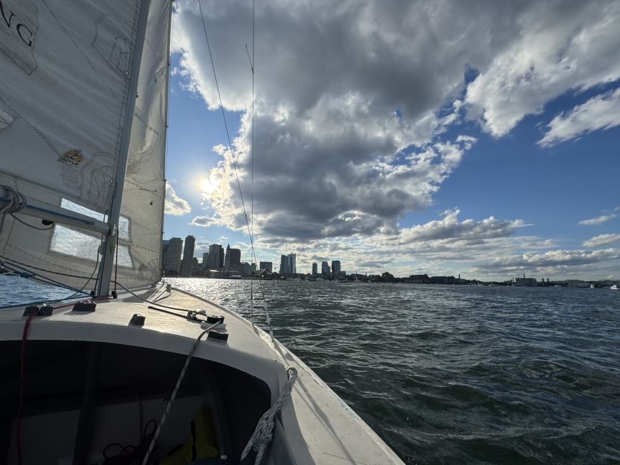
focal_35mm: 14
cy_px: 232
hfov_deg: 102.1
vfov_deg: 85.7
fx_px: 251
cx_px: 310
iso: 32
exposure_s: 1/4630
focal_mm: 2.22
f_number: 2.2
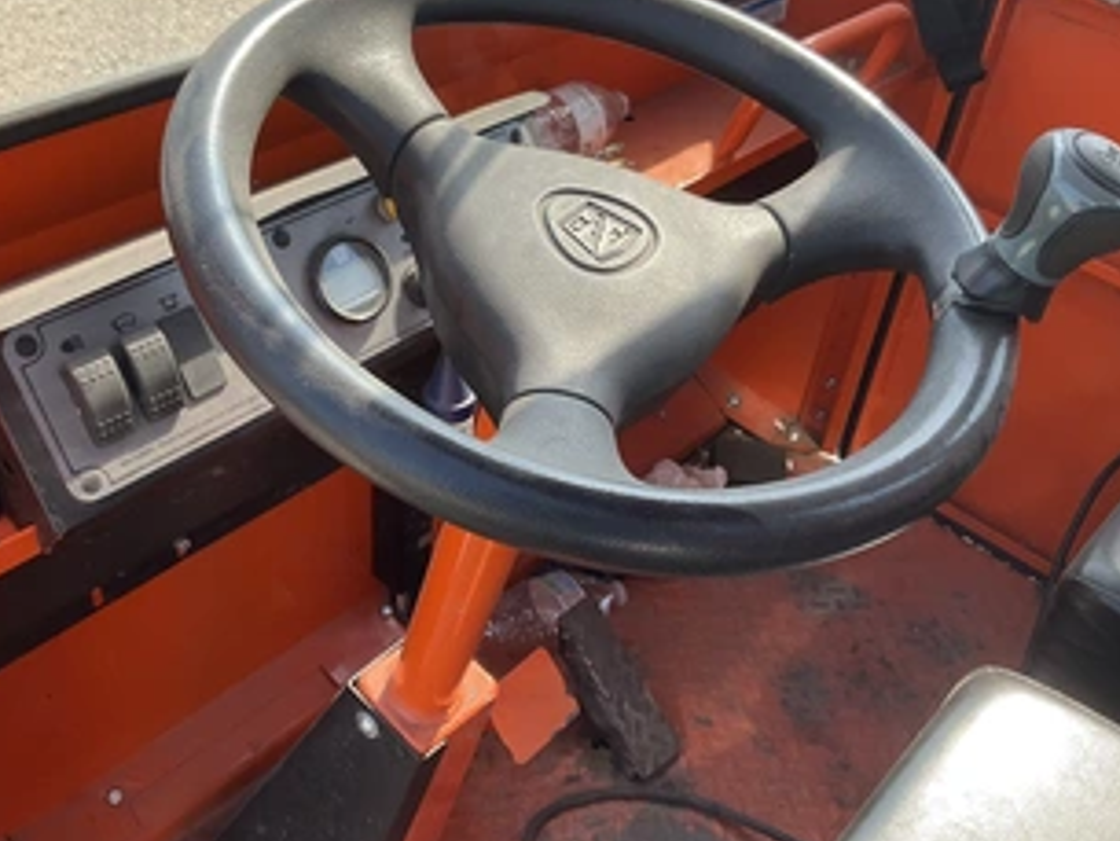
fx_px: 1230
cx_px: 507
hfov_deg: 48.9
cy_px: 378
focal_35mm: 38
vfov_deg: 37.7
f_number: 1.8
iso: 25
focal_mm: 3
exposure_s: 1/299
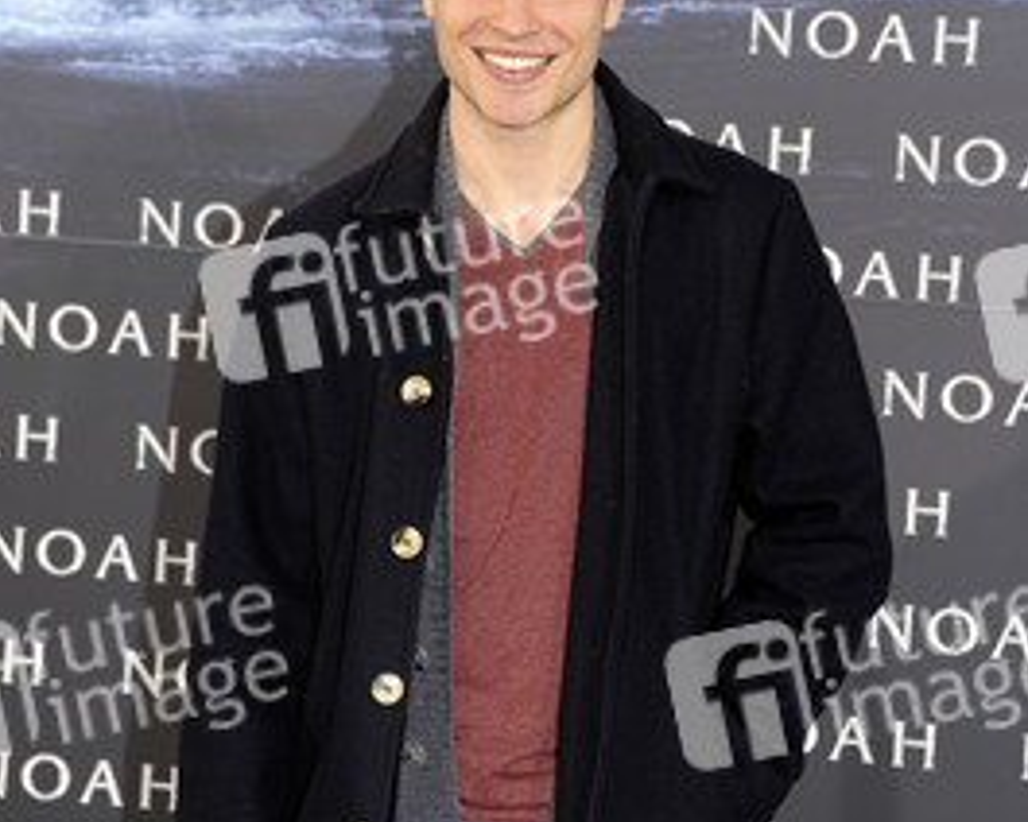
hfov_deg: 11.2
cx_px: 514
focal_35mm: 173
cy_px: 485
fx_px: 5263
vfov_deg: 8.9
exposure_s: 1/125
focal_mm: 122
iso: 800
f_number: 6.3
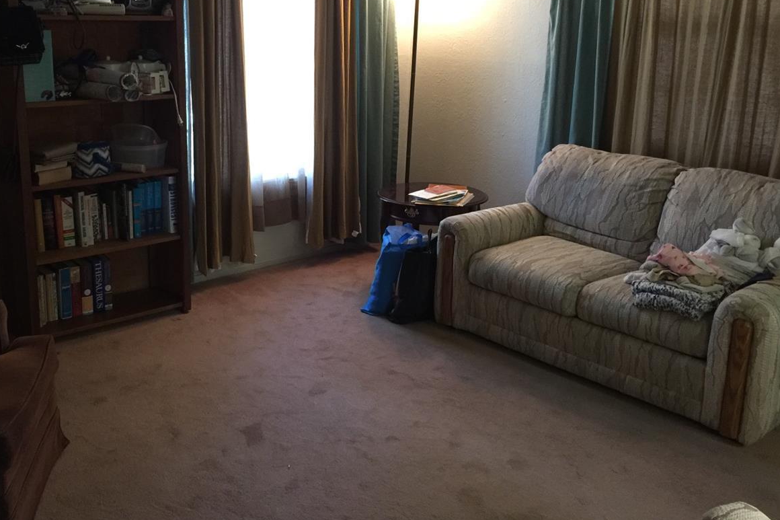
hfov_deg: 49.4
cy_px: 217
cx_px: 334
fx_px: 845
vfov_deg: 34.1
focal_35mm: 39
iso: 125
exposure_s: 1/15
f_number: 2.2
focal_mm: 4.15
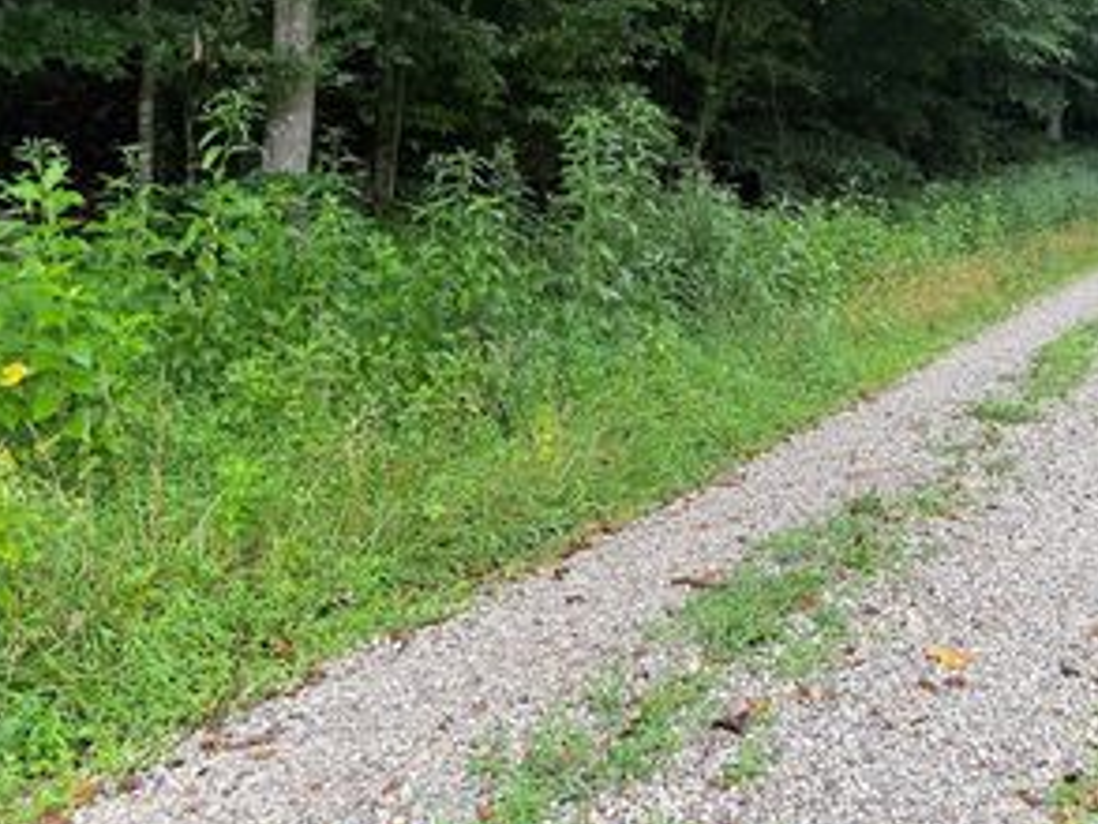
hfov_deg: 45.2
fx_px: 1301
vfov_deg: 34.4
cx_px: 720
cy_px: 204
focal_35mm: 41
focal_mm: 6.76
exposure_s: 1/121
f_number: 1.78
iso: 64
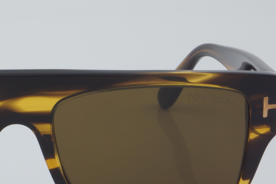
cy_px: 133
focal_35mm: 159
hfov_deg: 12.8
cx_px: 20
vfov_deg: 8.6
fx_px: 1219
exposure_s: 1/4
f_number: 32
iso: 100
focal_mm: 55
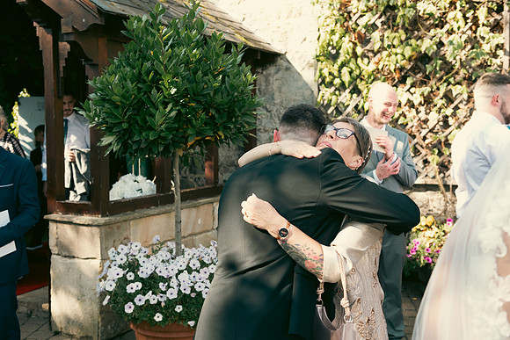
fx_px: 623
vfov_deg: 30.5
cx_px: 255
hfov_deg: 44.5
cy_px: 170
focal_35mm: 44
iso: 160
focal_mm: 44
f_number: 5
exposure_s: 1/160
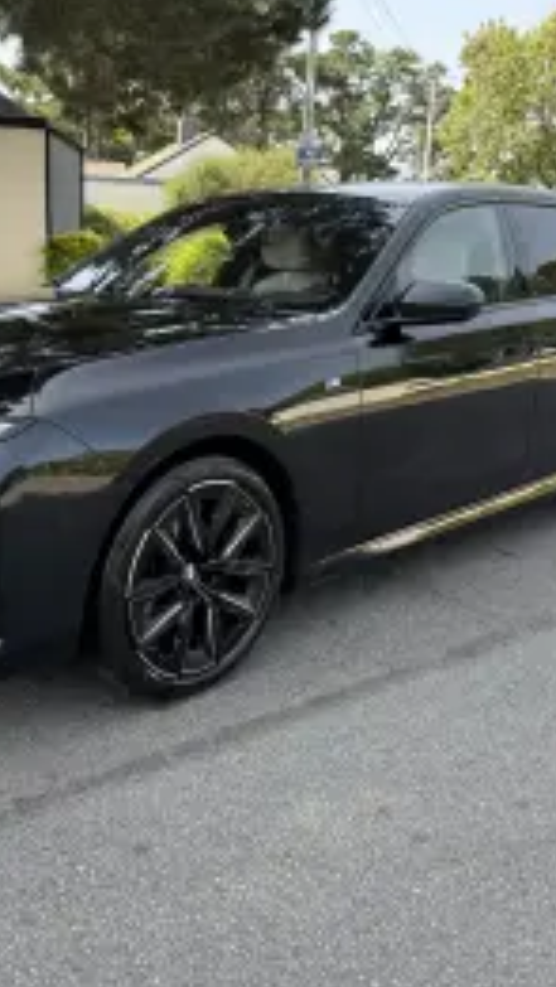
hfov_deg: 32.8
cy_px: 480
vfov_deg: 55.3
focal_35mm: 36
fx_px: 943
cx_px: 219
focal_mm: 6.76
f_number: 1.78
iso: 80
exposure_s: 1/660
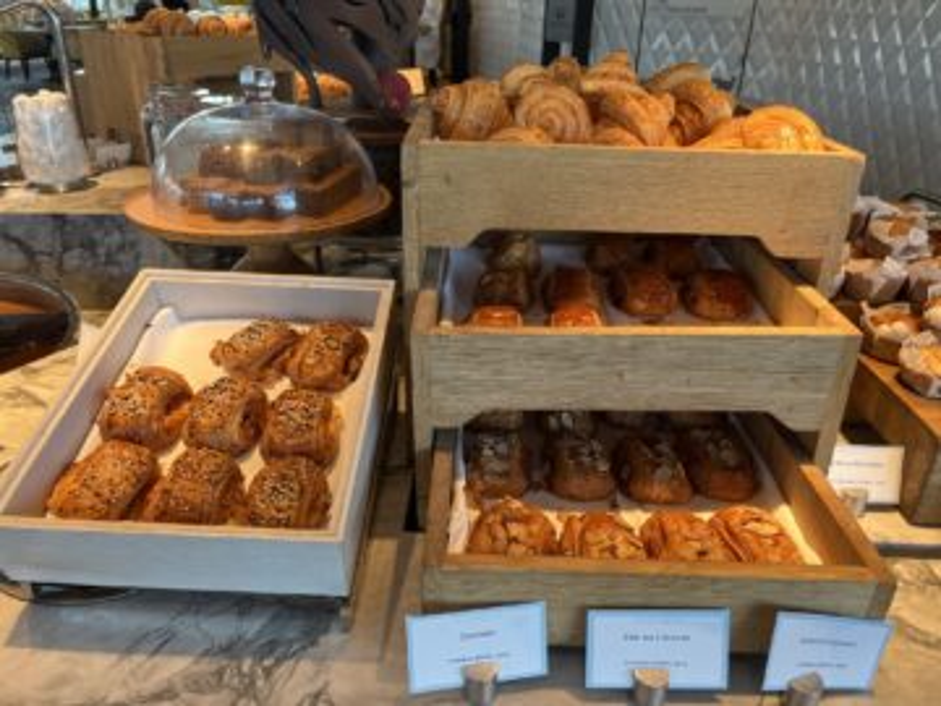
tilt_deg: -27.3
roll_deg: -1.7
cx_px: 470
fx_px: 707
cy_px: 353
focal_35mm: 26
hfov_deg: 67.3
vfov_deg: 53.1
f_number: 1.6
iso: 100
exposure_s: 1/100
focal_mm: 5.1
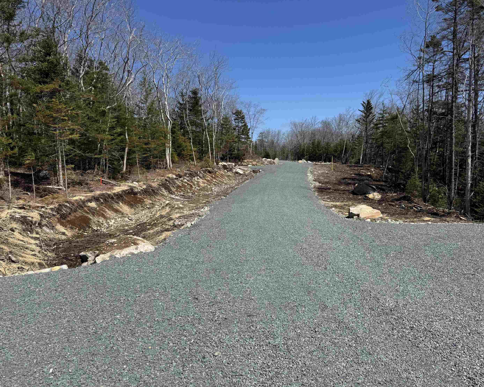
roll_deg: +1.1
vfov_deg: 54.9
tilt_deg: -3.9
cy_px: 193
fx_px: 372
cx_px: 263
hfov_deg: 65.9
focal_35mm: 26
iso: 80
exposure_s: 1/5814
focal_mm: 6.76
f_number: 1.78
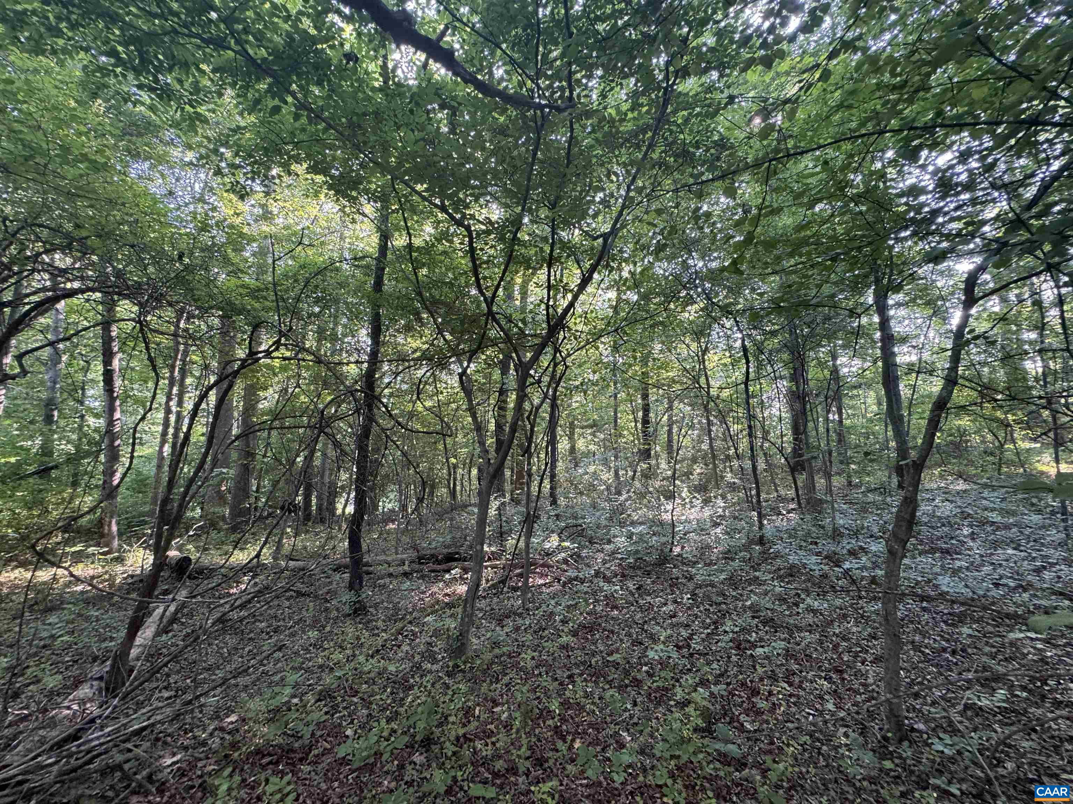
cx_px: 536
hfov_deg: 102.1
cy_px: 402
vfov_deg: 85.7
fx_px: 434
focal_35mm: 14
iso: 250
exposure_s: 1/99
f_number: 2.2
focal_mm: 2.22
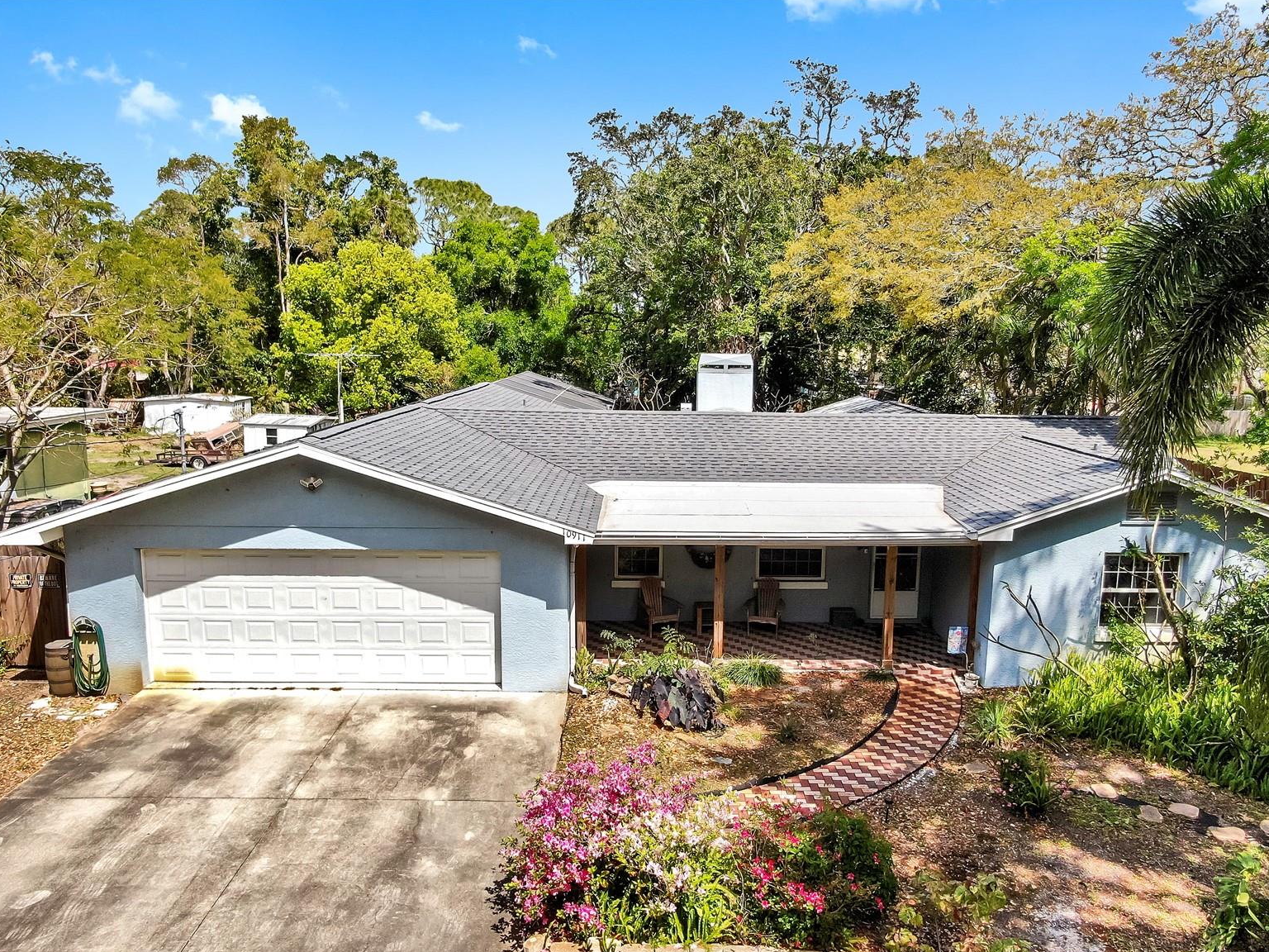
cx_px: 643
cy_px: 493
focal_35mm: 25
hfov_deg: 69.4
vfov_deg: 54.9
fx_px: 916
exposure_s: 1/1000
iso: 100
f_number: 2.8
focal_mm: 4.39
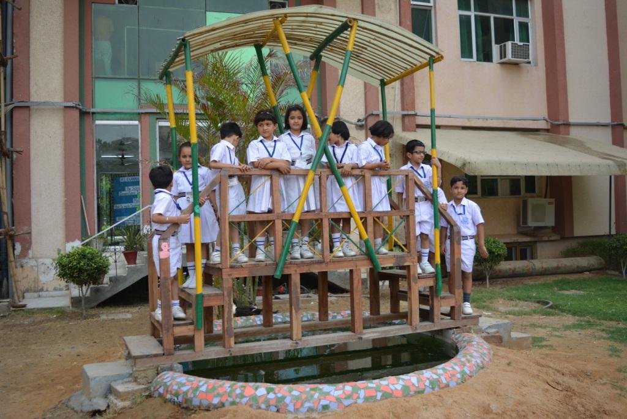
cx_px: 314
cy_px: 210
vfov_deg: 40.0
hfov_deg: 57.2
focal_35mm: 33
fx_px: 575
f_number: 4.5
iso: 400
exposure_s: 1/1250
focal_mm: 22
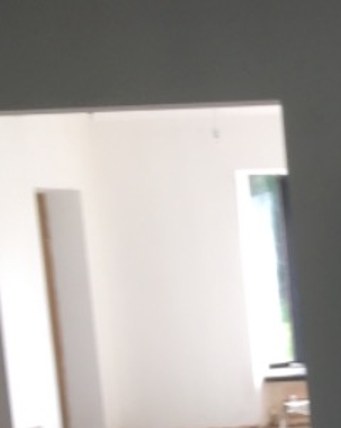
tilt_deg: -6.8
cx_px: 739
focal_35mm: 113
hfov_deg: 11.8
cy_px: 432
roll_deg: +2.3
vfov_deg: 16.7
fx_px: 1428
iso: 32
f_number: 2.2
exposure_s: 1/50
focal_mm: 4.15
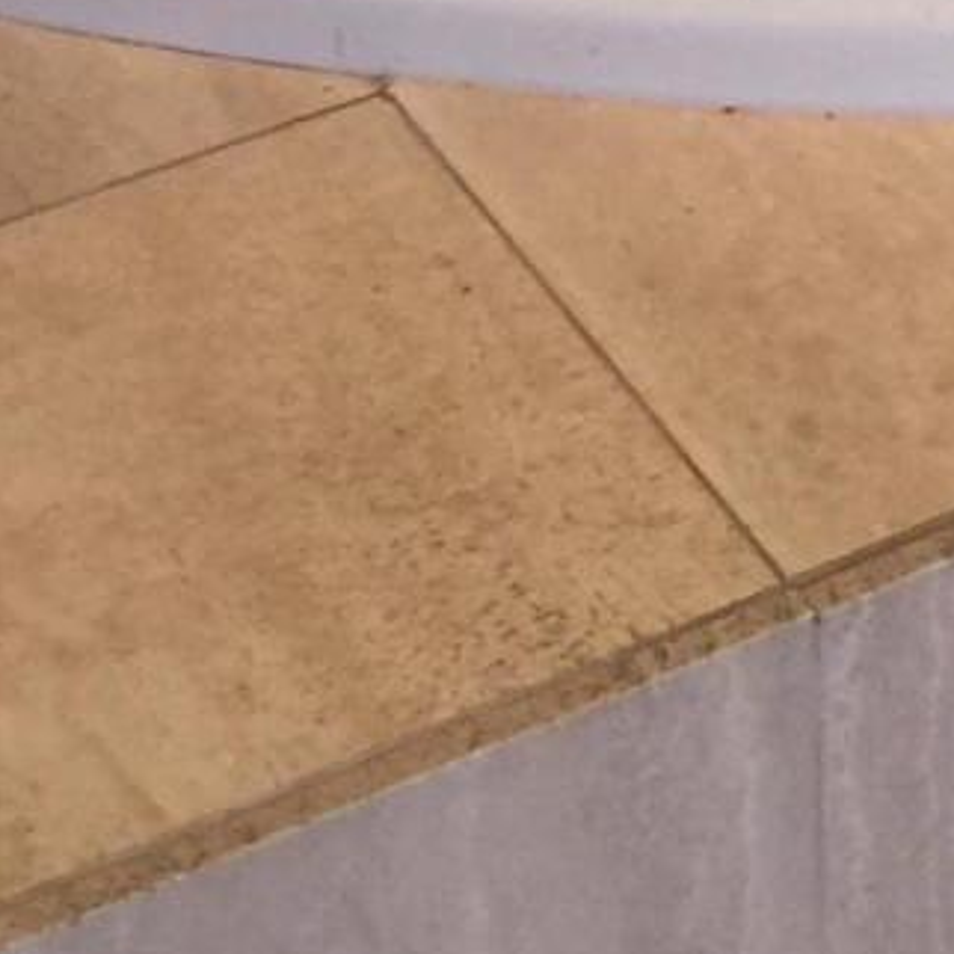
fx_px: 4958
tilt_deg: -23.8
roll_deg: +3.6
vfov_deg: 10.0
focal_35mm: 159
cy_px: -1111
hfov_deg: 11.0
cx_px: 459
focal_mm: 4.15
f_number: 2.2
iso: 32
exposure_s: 1/15
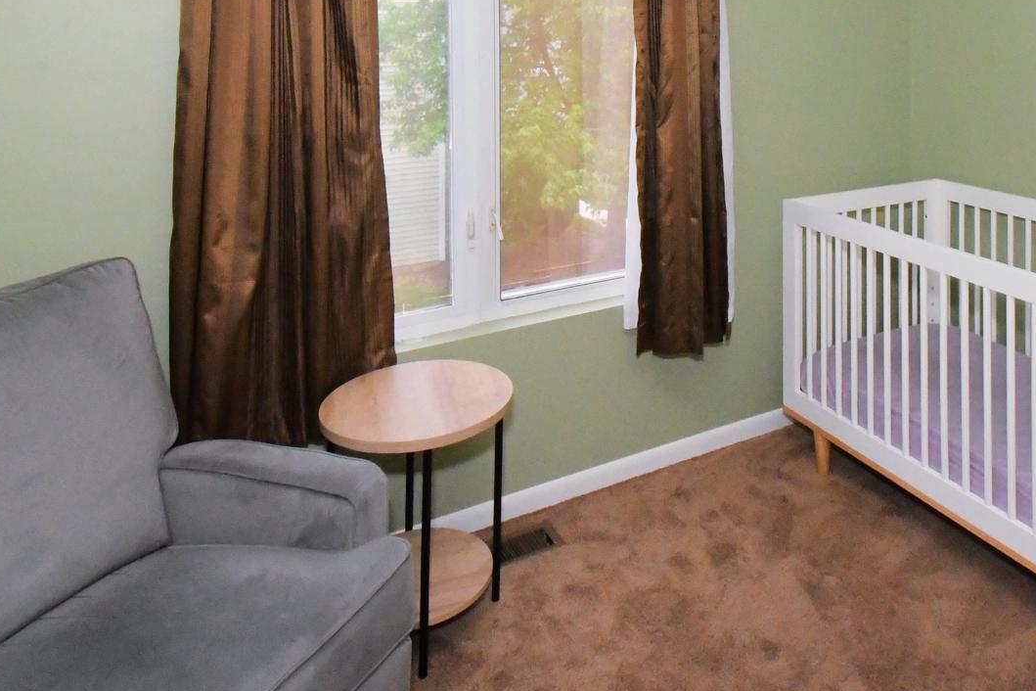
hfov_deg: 62.1
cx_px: 693
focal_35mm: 29
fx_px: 834
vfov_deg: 40.4
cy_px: 30
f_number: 14
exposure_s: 1/200
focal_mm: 10
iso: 5000
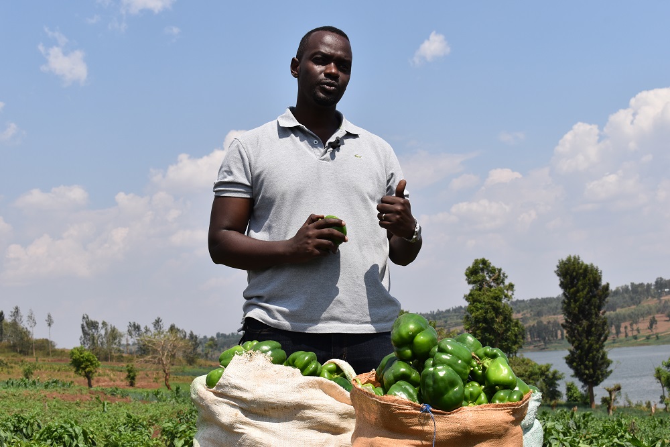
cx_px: 335
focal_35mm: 57
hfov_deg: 35.1
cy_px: 224
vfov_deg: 23.8
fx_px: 1060
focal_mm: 38
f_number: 10
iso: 200
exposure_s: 1/400
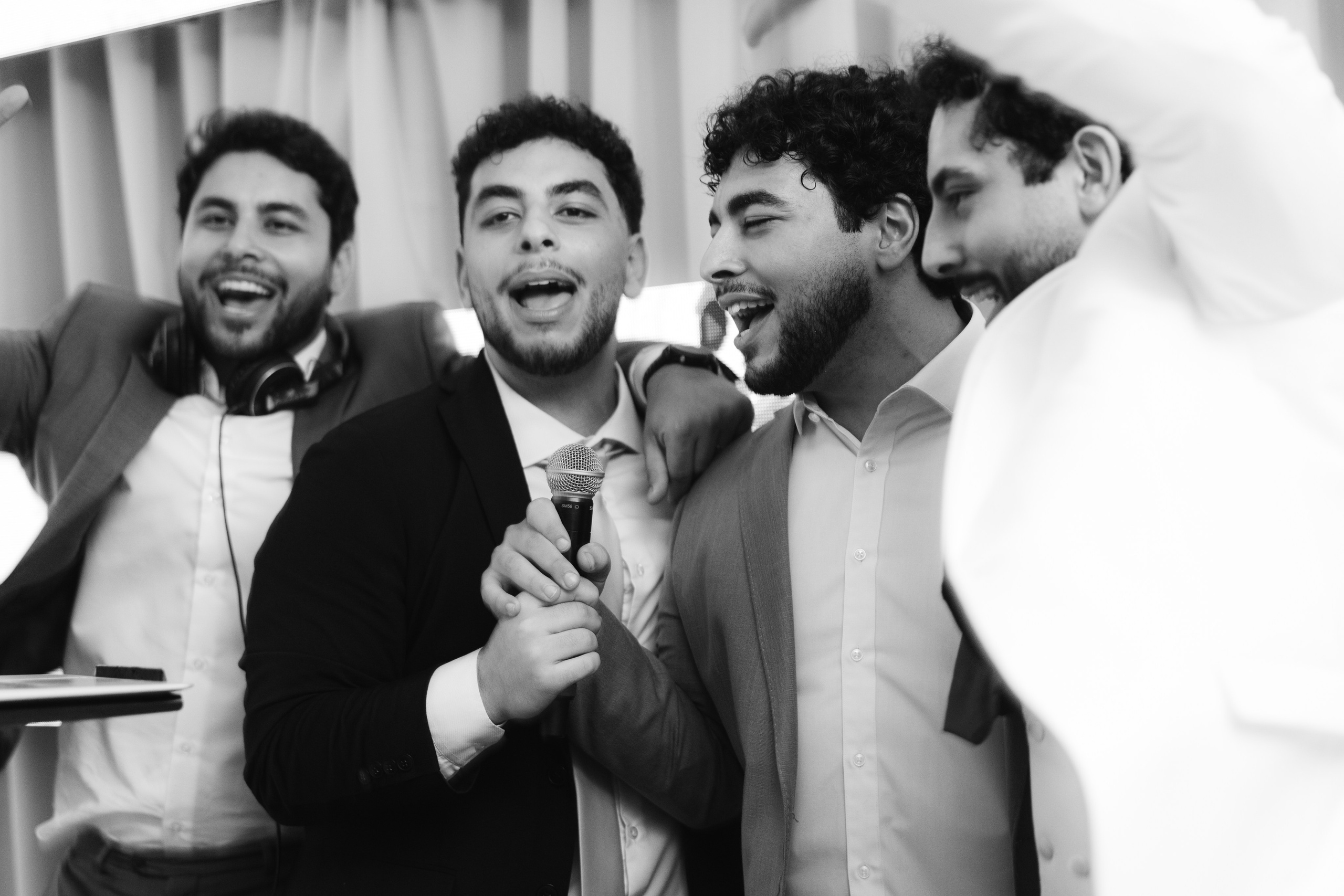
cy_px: 448
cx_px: 672
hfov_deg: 30.5
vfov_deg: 20.6
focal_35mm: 66
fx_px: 2462
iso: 500
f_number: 2.4
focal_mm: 62
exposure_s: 1/100
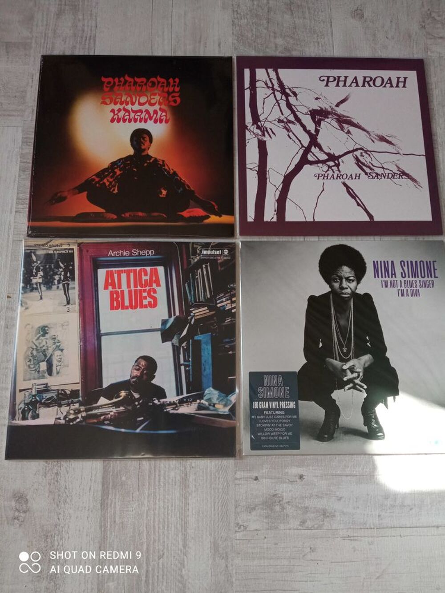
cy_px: 296
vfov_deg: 65.3
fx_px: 463
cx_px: 222
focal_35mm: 27
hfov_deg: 51.4
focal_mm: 3.79
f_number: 2.2
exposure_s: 1/100
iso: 208
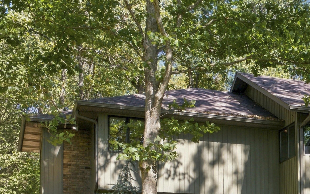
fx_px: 591
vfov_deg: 18.2
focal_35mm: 70
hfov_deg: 26.8
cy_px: 182
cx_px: 346
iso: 320
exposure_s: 1/125
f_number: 9
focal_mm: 20
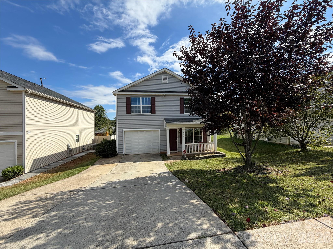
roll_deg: +1.5
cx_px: 166
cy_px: 124
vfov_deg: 85.7
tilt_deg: +1.4
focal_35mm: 14
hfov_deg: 102.1
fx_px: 135
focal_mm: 2.22
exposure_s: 1/799
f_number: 2.2
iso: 25
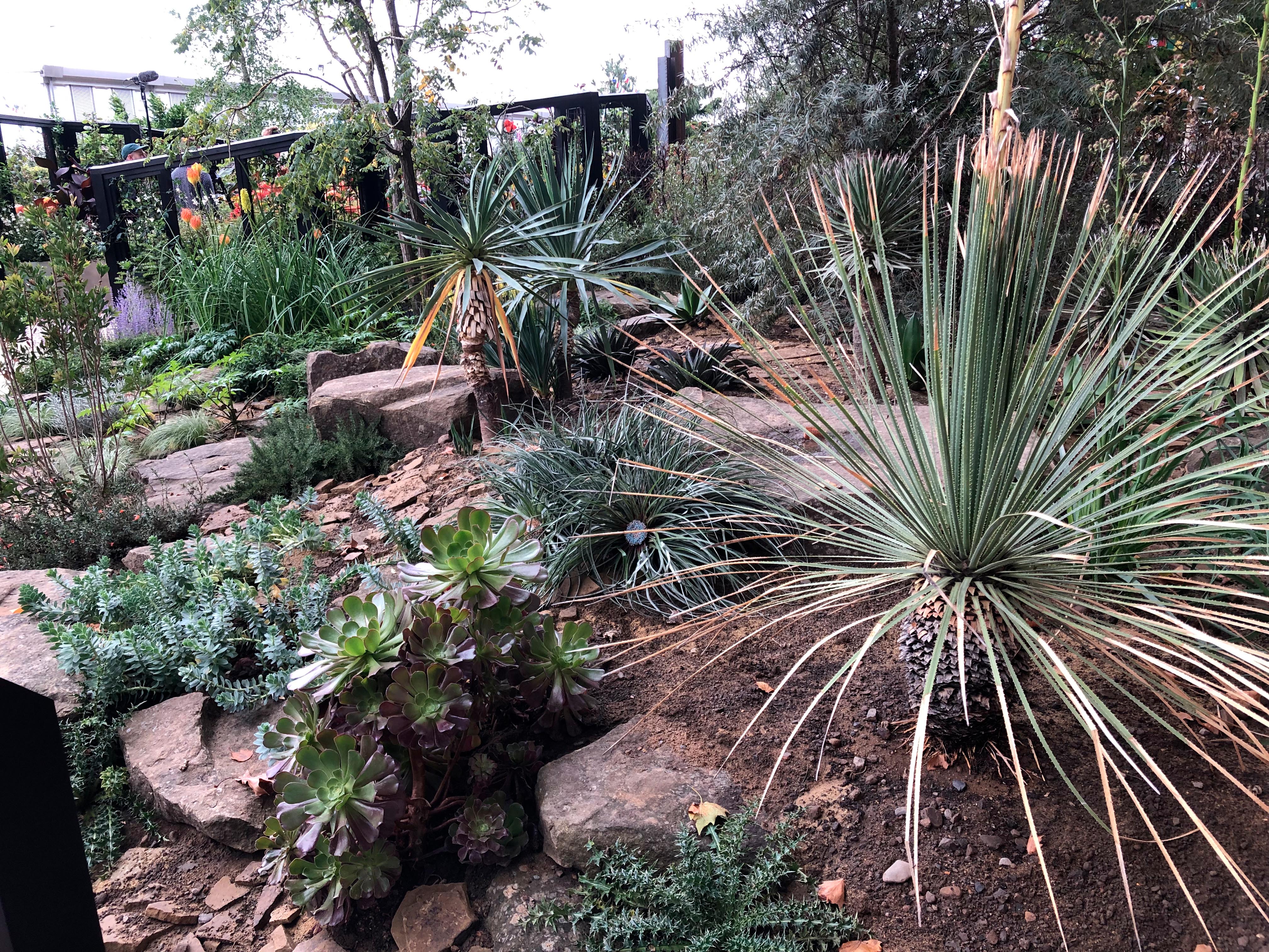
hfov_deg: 63.4
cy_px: 476
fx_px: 1026
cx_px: 634
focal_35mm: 28
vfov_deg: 49.7
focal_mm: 4
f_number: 1.8
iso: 25
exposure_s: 1/50
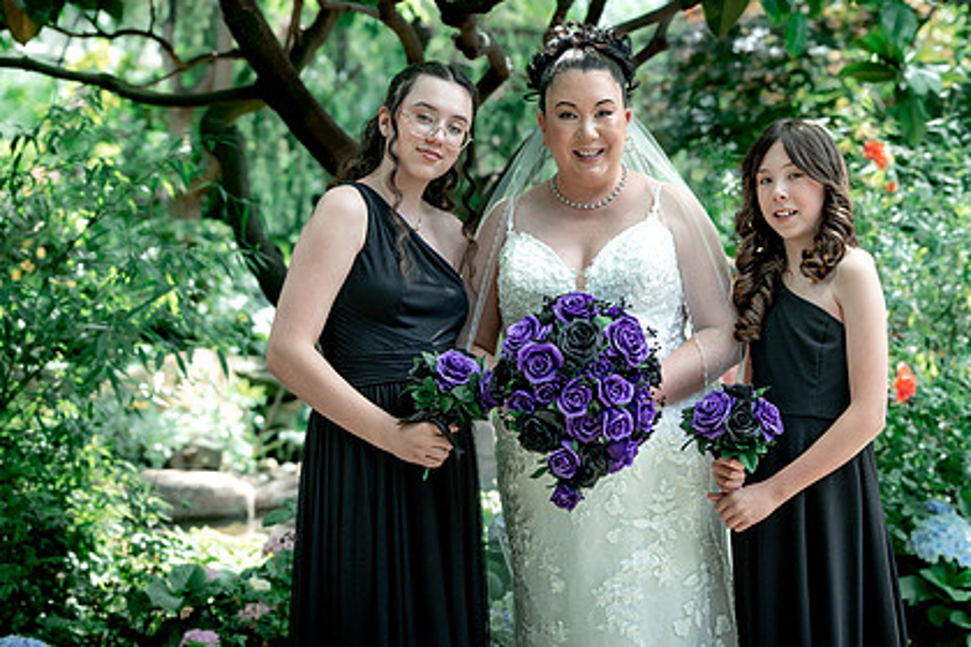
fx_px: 1861
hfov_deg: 29.1
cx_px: 610
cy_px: 251
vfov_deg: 19.7
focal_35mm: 69
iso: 400
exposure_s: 1/640
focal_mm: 50
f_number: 2.5
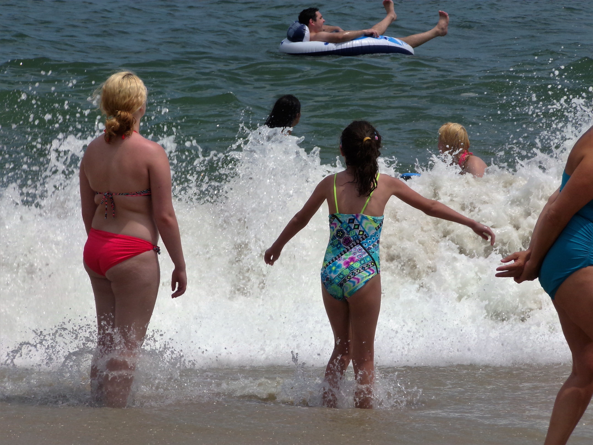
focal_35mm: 244
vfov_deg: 6.1
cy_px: 222
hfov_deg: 8.1
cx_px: 296
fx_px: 4180
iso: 100
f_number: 11.75
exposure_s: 1/400
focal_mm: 43.3
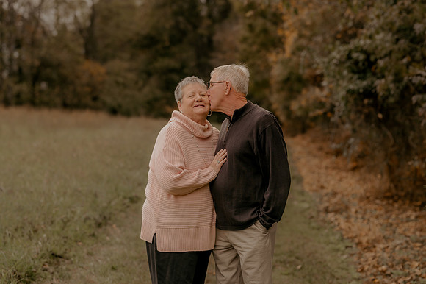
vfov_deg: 16.1
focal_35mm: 85
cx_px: 213
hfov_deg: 23.9
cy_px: 142
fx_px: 1005
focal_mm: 85
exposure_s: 1/800
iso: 125
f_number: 2.8
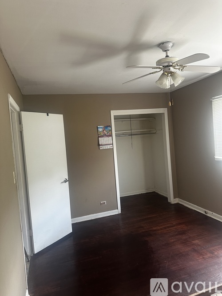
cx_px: 111
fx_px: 205
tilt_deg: -2.0
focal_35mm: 24
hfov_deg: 56.8
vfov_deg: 71.6
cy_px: 148
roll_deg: +5.5
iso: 250
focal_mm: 6.86
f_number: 1.78
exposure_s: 1/118
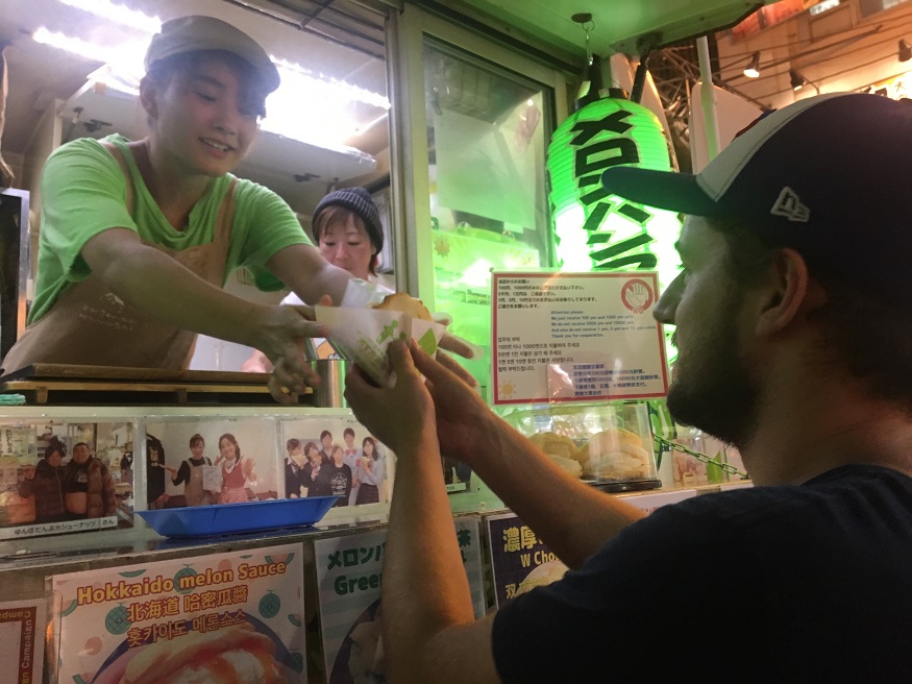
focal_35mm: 29
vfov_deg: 48.2
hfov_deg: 61.7
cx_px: 456
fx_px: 764
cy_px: 342
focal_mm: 4.15
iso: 125
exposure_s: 1/30
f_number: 2.2
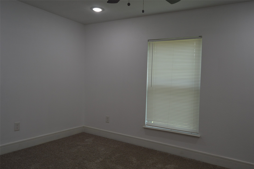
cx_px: 127
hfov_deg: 67.4
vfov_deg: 47.8
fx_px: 190
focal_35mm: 27
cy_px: 84
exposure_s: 1/125
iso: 400
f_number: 5.6
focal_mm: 18
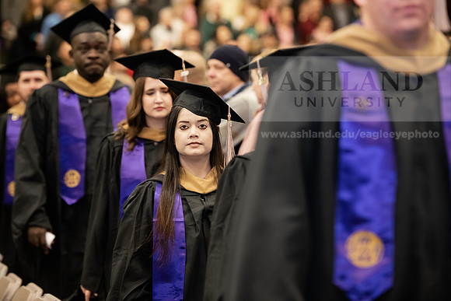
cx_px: 226
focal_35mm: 140
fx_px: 1754
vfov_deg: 9.8
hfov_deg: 14.7
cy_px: 150
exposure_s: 1/200
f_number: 3.2
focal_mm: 140
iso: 2500
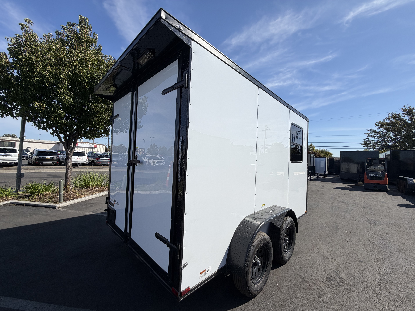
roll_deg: -2.3
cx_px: 208
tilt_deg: +2.2
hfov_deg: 102.1
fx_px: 168
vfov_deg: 85.7
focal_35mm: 14
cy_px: 156
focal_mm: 2.22
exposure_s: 1/1285
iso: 20
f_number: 2.2
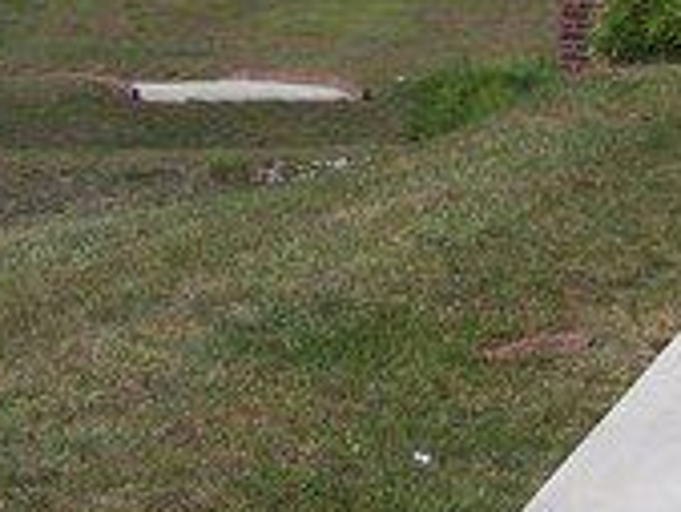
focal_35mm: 145
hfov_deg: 13.1
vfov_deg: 10.0
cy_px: -230
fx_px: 2855
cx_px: 915
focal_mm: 8
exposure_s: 1/800
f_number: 4
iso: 64
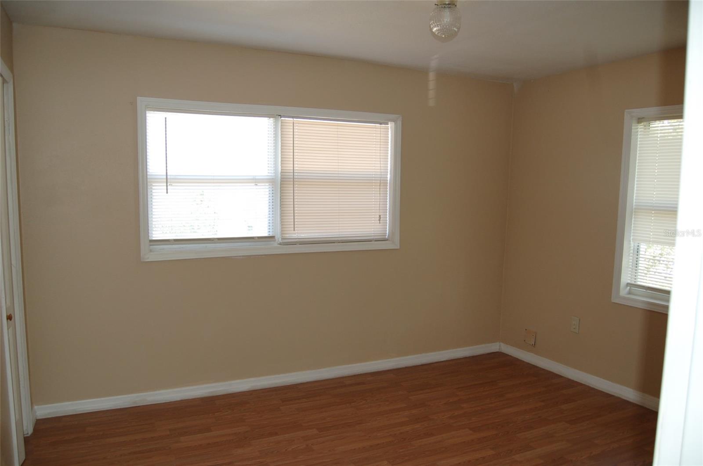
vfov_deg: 47.7
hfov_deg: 67.5
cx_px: 352
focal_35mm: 27
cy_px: 233
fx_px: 526
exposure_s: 1/80
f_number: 3.5
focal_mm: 18
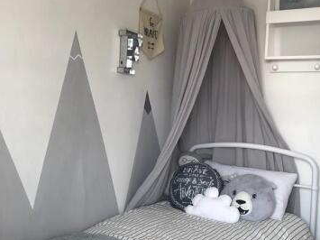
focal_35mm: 46
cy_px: 130
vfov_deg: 31.5
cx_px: 161
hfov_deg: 41.3
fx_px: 425
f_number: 1.8
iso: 20
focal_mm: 3.99
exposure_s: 1/121
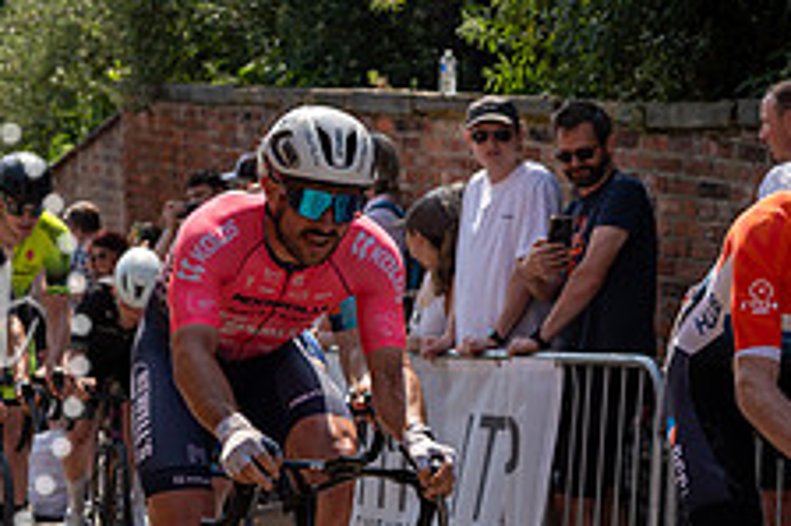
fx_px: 3469
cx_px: 307
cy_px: 150
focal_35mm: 158
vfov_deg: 8.7
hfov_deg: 13.0
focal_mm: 61
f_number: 4
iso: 160
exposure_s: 1/1600
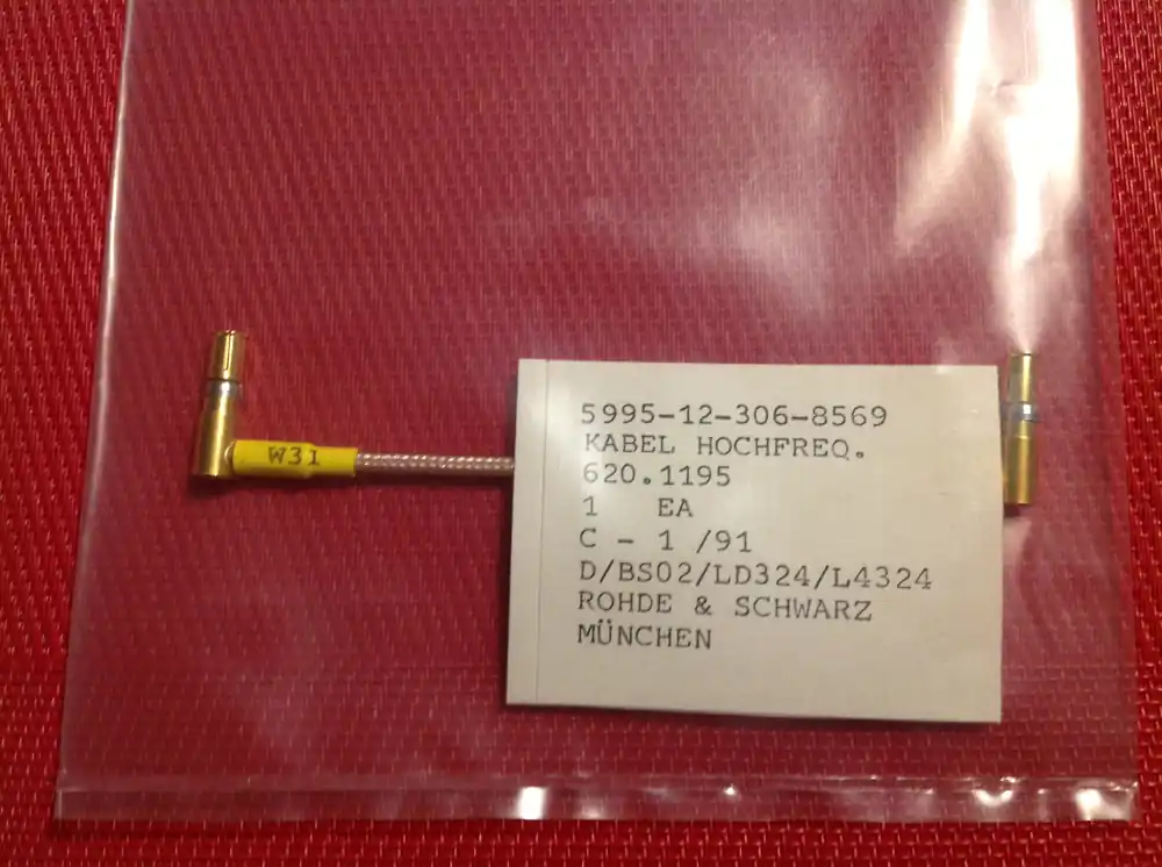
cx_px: 581
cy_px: 434
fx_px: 1173
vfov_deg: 40.6
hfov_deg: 52.7
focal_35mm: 35
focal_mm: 4.28
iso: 125
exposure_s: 1/17
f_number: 2.4
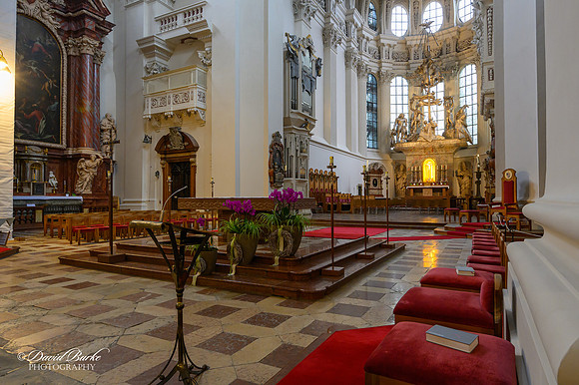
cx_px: 290
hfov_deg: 81.2
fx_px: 338
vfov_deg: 59.4
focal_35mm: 21
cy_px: 192
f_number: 8
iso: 1600
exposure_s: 1/8
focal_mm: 14
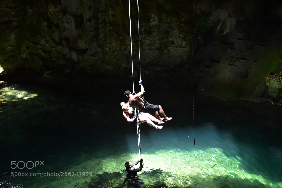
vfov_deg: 18.2
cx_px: 141
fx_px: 588
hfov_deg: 27.0
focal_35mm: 75
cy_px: 94
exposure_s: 1/160
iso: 1600
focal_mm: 50
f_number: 5
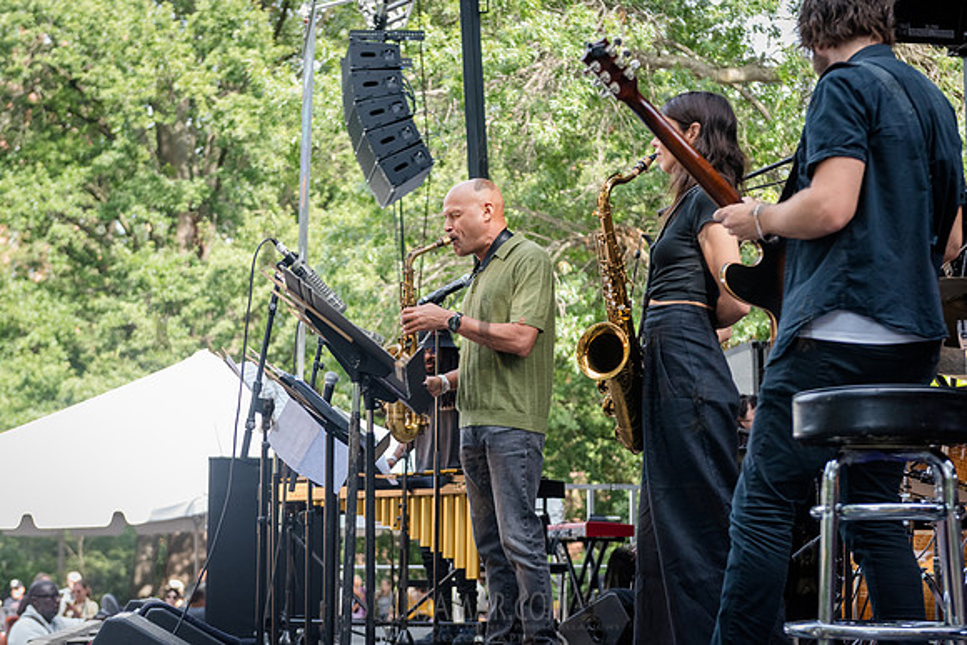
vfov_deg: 20.8
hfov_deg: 30.8
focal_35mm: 65
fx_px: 1754
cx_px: 469
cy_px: 323
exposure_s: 1/1250
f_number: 4
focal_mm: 62
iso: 2500
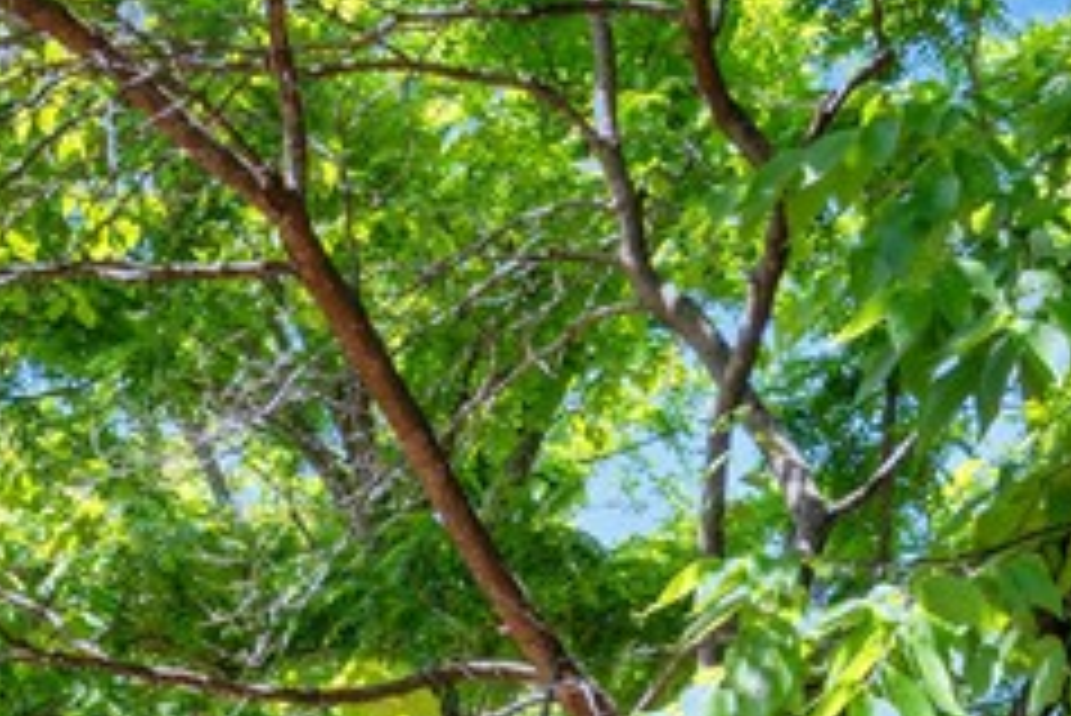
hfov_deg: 27.3
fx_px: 2173
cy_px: 1153
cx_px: 256
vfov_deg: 16.6
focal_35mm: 73
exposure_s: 1/40
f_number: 7.1
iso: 160
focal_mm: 16
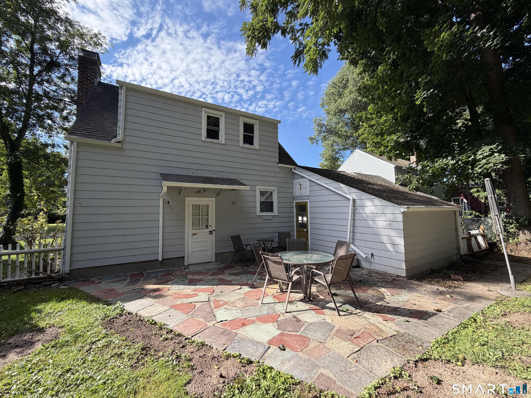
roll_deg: +1.2
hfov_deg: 102.1
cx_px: 266
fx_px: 215
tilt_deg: +4.0
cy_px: 199
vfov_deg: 85.7
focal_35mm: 14
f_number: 2.2
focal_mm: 2.22
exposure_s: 1/585
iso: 40
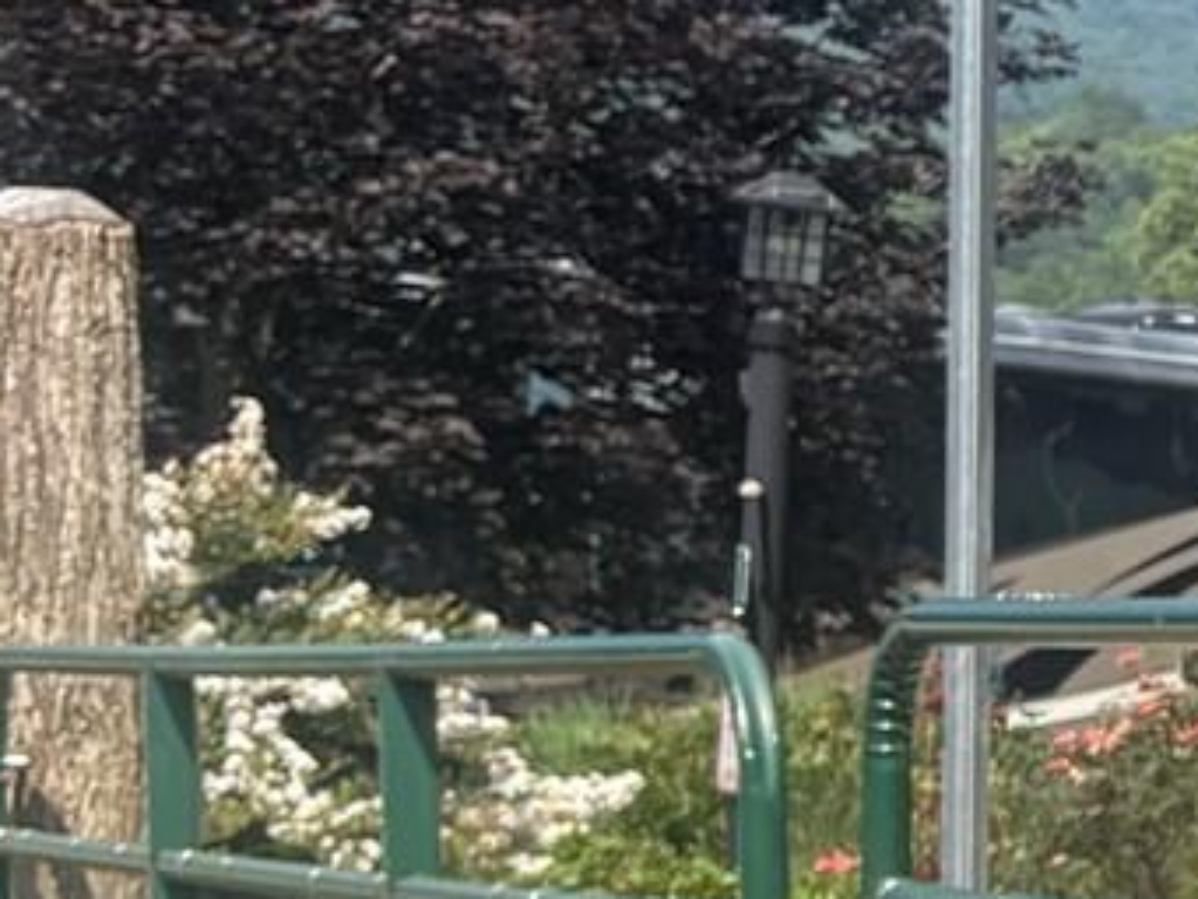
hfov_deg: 9.8
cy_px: 815
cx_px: 3555
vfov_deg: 9.5
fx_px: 5401
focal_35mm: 156
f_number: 1.6
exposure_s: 1/2012
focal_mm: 5.96
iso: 50
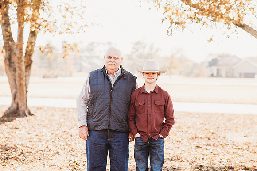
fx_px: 607
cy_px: 86
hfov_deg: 23.9
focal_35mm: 85
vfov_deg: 16.1
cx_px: 128
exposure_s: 1/640
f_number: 2.5
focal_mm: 85
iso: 200
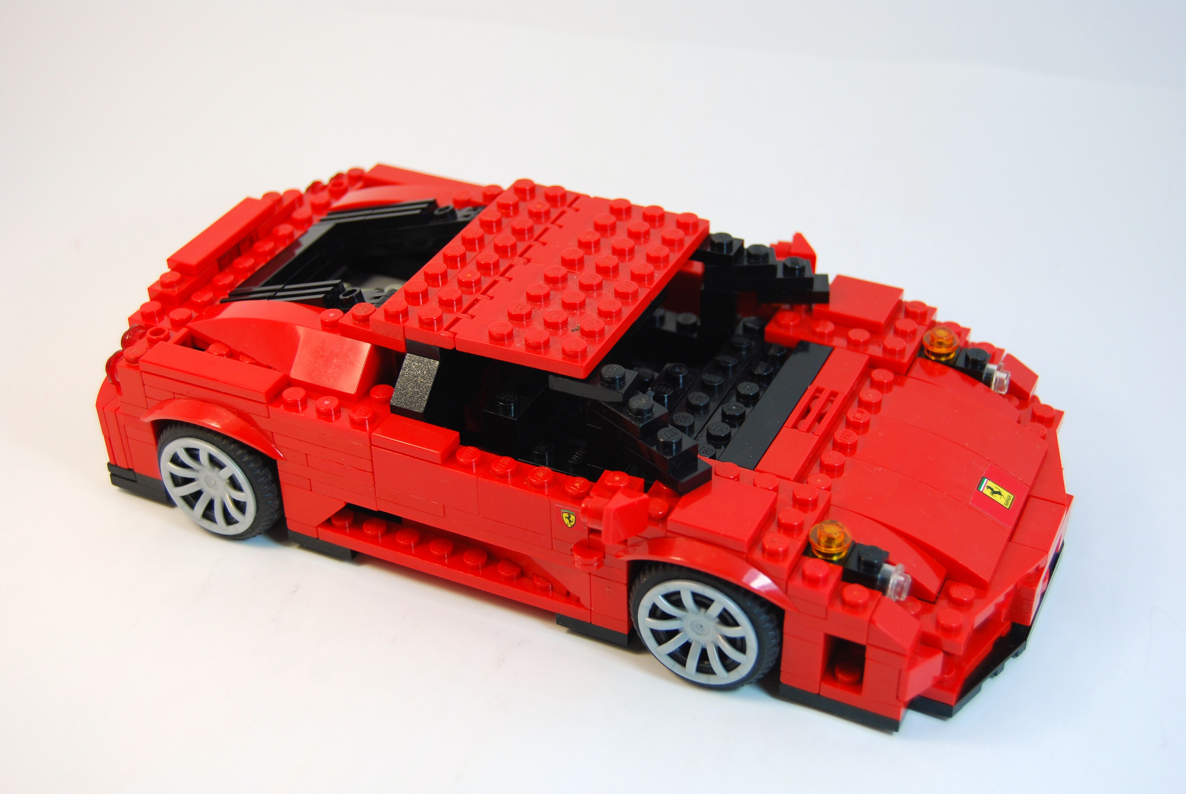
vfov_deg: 25.8
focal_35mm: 52
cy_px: 397
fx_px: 1732
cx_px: 593
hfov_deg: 37.8
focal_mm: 35
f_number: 5
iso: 200
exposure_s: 1/100
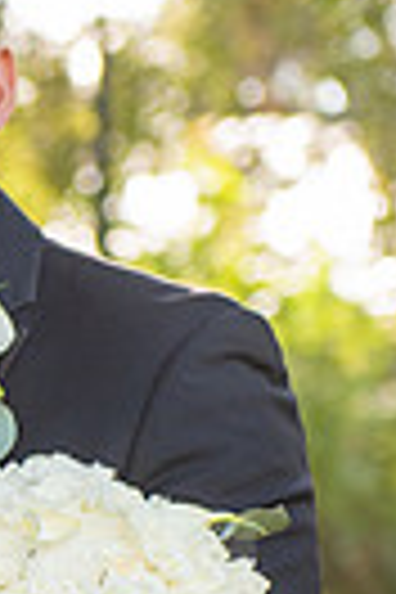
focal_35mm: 394
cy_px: 598
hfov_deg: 3.5
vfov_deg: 5.2
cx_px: -493
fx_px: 6500
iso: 320
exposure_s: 1/160
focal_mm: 70
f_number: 3.5
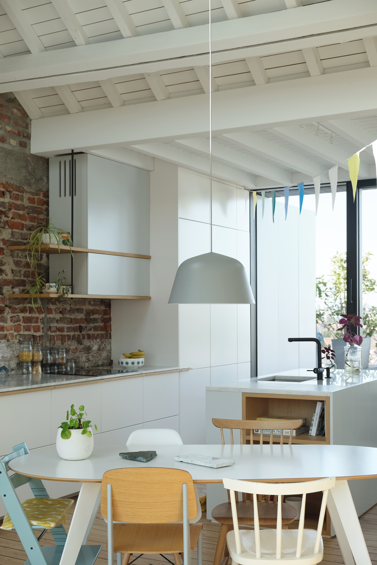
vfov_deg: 40.3
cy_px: 282
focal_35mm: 49
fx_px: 770
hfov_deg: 27.5
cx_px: 188
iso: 200
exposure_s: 1/140
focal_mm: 32.9
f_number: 4.5
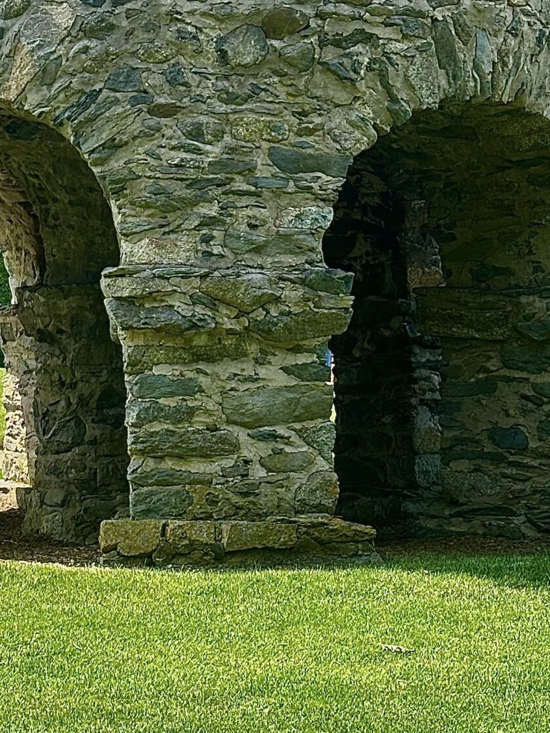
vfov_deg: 16.4
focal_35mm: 118
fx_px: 2500
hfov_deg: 12.4
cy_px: 55
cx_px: 13
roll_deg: +0.0
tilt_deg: +7.3
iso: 32
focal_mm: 5.96
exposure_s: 1/903
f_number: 1.6
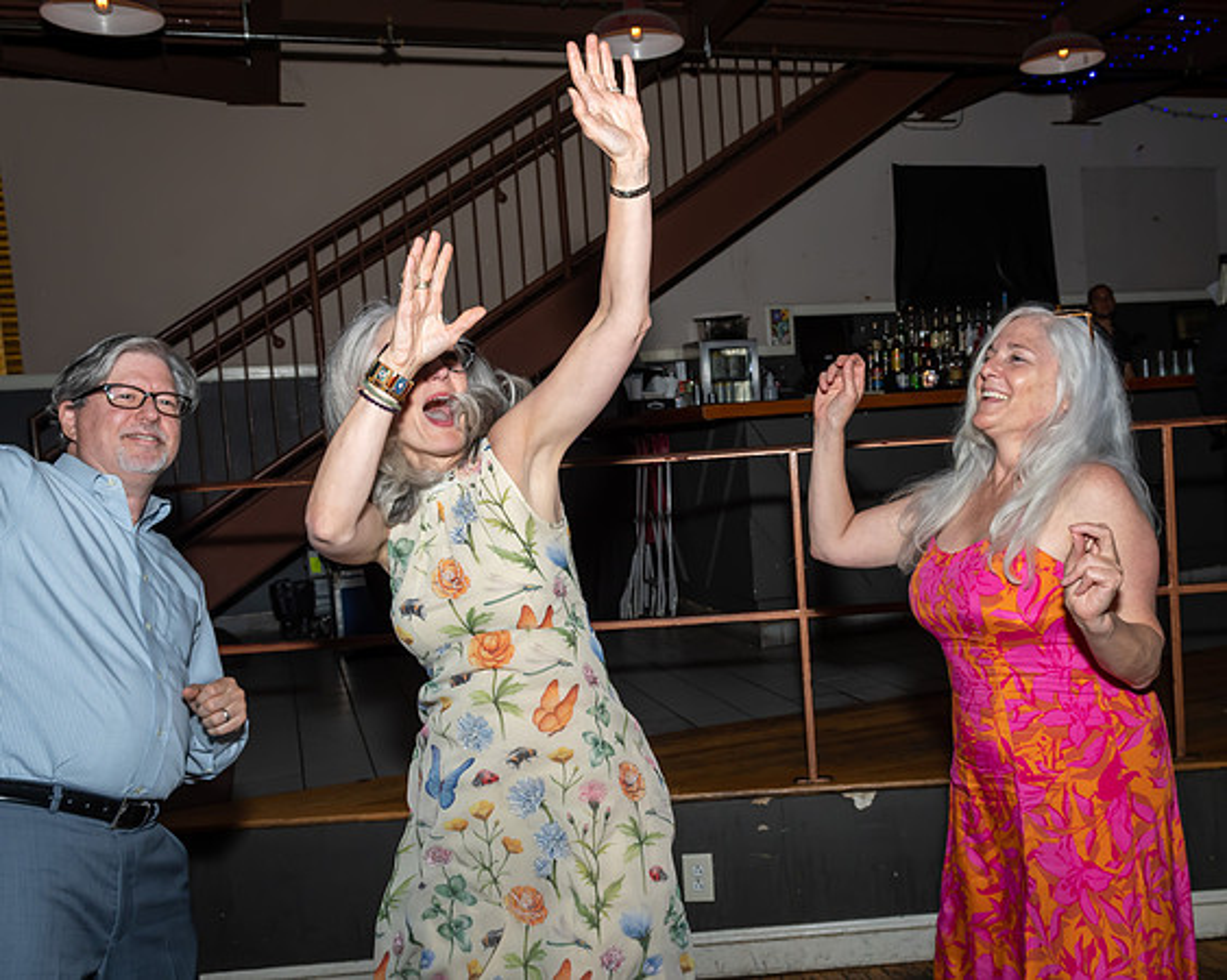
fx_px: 1165
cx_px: 726
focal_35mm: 32
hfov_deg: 55.2
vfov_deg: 45.6
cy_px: 490
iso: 400
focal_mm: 19
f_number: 6.3
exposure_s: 1/250
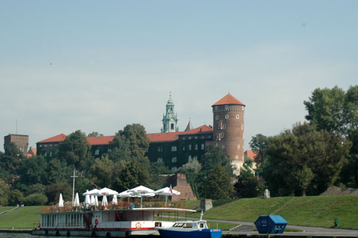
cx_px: 144
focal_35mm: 77
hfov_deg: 26.3
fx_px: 765
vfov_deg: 17.7
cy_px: 144
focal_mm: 38
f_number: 10
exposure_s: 1/400
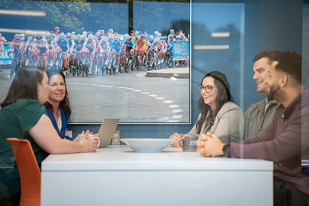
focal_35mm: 88
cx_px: 156
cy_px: 100
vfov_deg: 15.5
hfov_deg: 23.0
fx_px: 758
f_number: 2
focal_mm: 85
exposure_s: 1/250
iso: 400
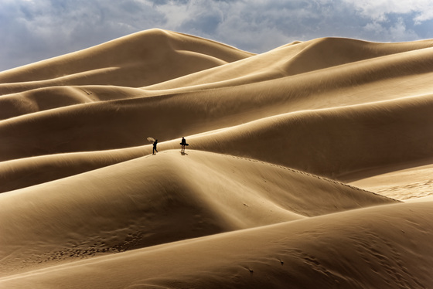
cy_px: 144
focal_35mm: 165
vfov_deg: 8.3
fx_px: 1986
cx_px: 216
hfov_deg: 12.4
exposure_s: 1/400
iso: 100
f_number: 8
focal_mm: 165
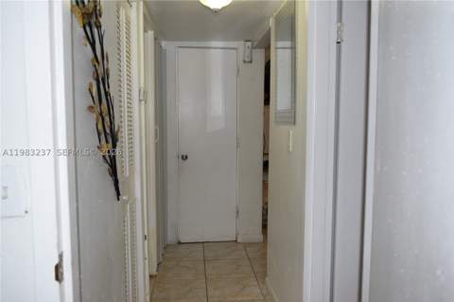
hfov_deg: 59.5
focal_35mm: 32
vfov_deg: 41.6
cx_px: 227
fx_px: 397
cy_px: 151
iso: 800
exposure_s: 1/100
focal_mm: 21
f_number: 5
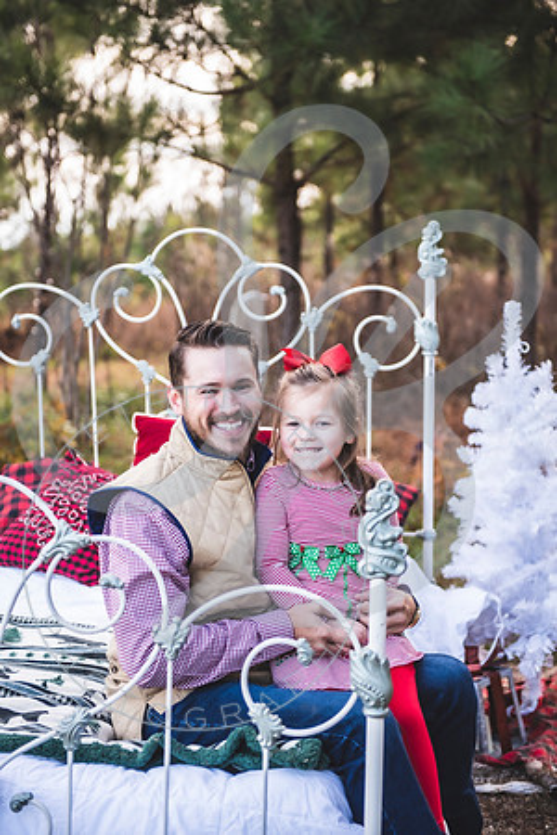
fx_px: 1439
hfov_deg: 21.9
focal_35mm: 62
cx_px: 278
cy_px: 418
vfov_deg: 32.4
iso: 200
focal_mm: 62
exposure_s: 1/160
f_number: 2.8
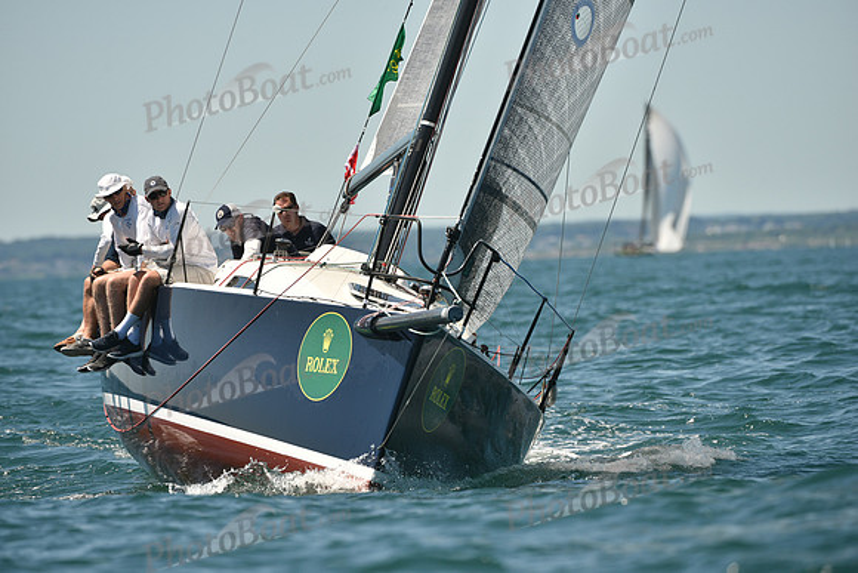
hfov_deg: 5.2
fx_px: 9535
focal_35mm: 400
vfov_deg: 3.4
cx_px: 429
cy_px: 286
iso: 250
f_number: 6.3
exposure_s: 1/1250
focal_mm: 400
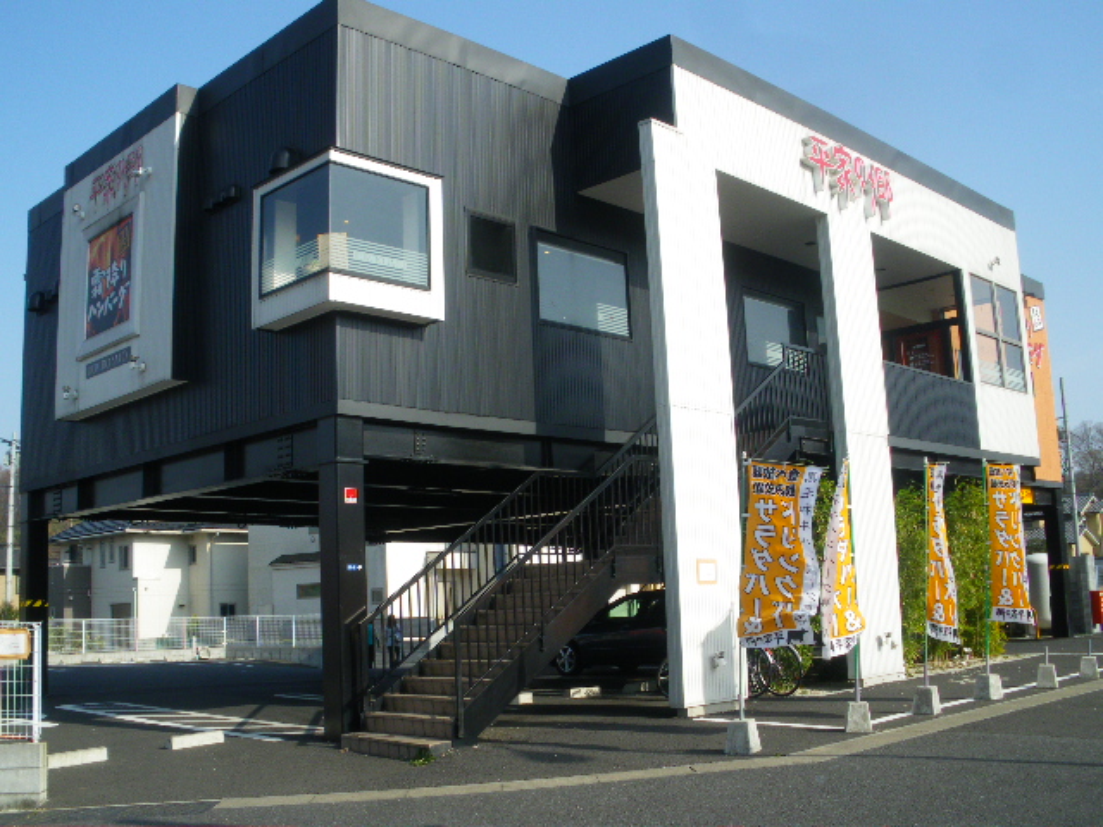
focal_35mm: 36
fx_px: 1147
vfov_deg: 39.7
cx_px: 552
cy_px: 414
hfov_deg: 51.4
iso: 100
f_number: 5.4
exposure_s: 1/250
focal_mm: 6.3
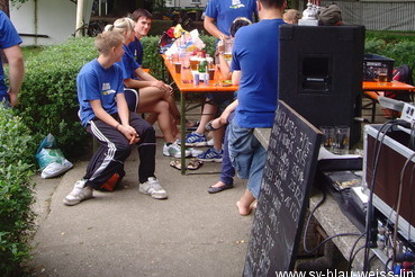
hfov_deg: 36.2
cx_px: 198
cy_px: 73
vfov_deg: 24.4
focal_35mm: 55
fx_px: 634
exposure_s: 1/125
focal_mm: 6.6
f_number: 3.5
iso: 80
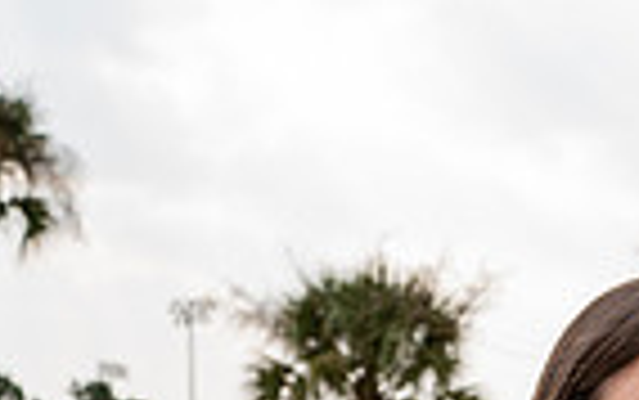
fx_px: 1969
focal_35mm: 113
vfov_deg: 10.1
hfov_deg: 18.1
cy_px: 971
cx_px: 590
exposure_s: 1/250
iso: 80
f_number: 5.6
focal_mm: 35
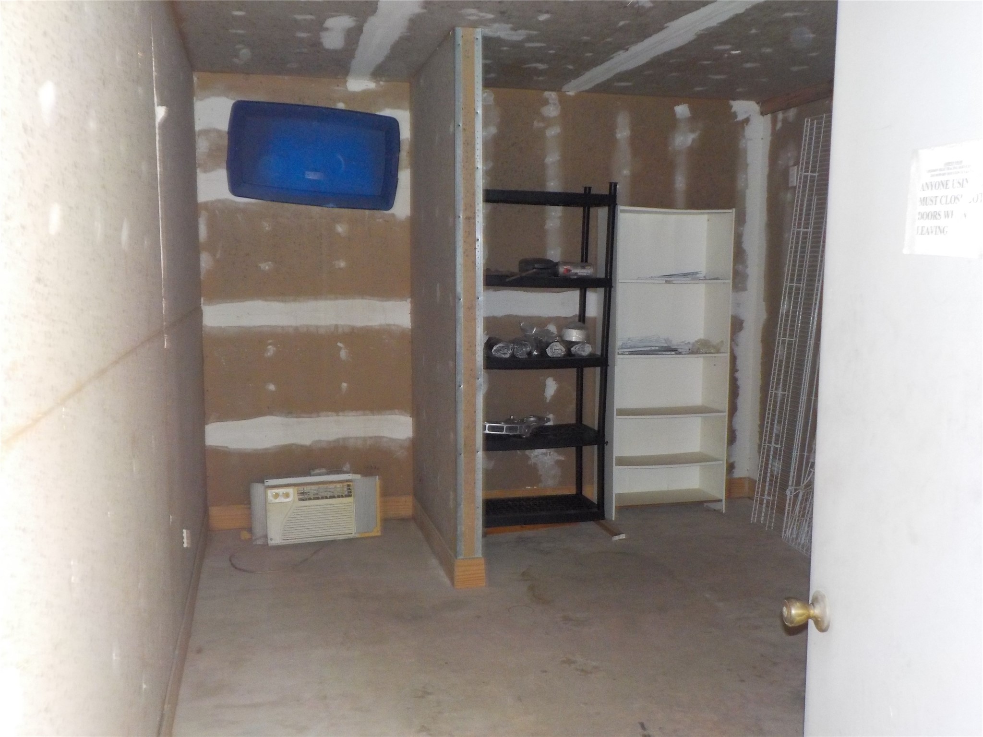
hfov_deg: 60.0
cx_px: 492
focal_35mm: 30
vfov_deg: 46.8
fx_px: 852
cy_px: 368
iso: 320
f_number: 3.3
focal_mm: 4.1
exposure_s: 1/30
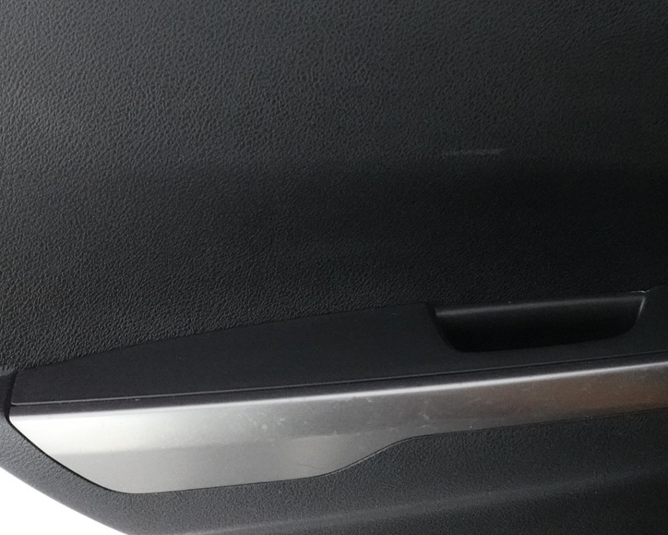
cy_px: 229
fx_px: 830
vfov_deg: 35.6
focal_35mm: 42
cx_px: 418
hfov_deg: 43.5
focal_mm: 7.6
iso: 3200
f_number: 2
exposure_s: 1/80
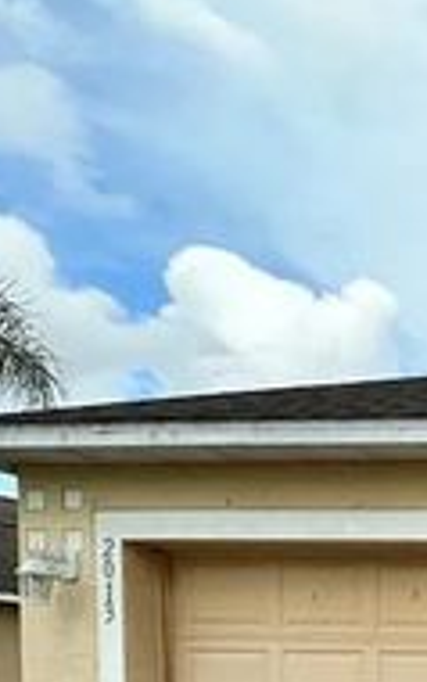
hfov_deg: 15.9
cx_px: 972
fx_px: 930
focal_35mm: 50
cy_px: 768
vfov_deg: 34.3
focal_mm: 2.22
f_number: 2.2
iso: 50
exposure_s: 1/703
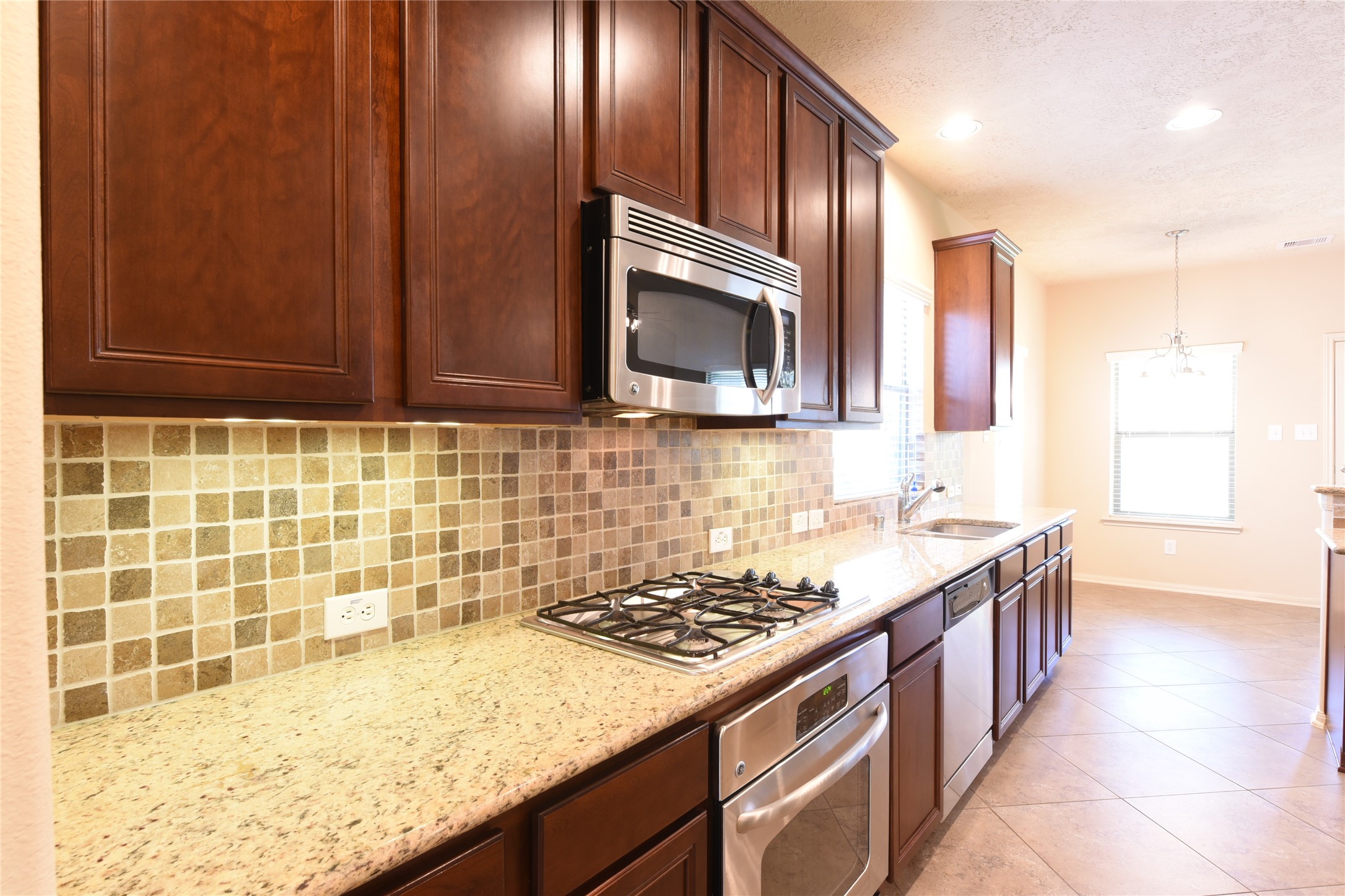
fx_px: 672
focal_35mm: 18
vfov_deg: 67.4
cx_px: 672
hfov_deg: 90.0
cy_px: 448
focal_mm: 18
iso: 640
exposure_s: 1/2
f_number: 9
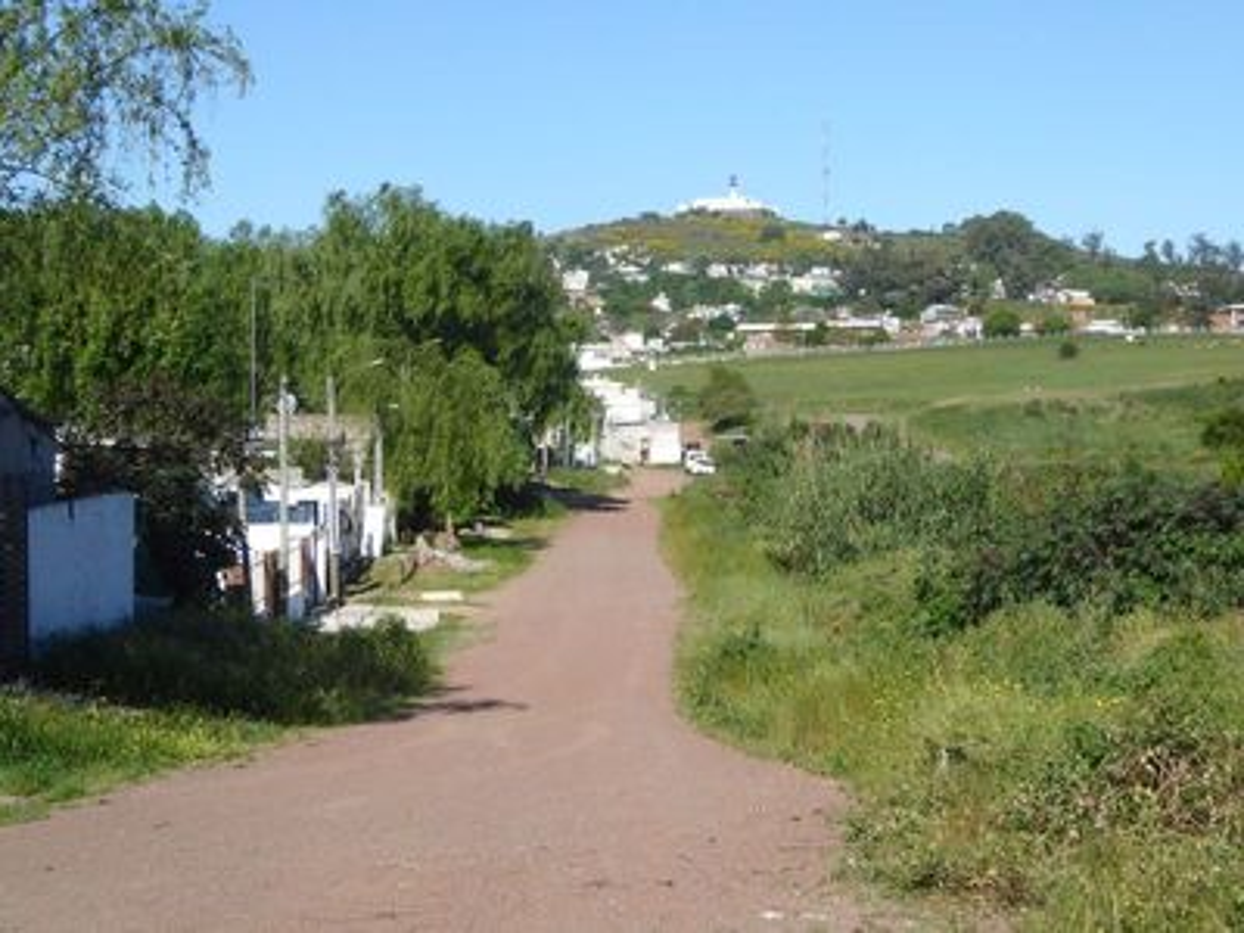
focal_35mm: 69
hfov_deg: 28.2
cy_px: 466
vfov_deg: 21.3
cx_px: 622
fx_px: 2480
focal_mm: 11.7
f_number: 4.4
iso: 80
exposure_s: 1/500
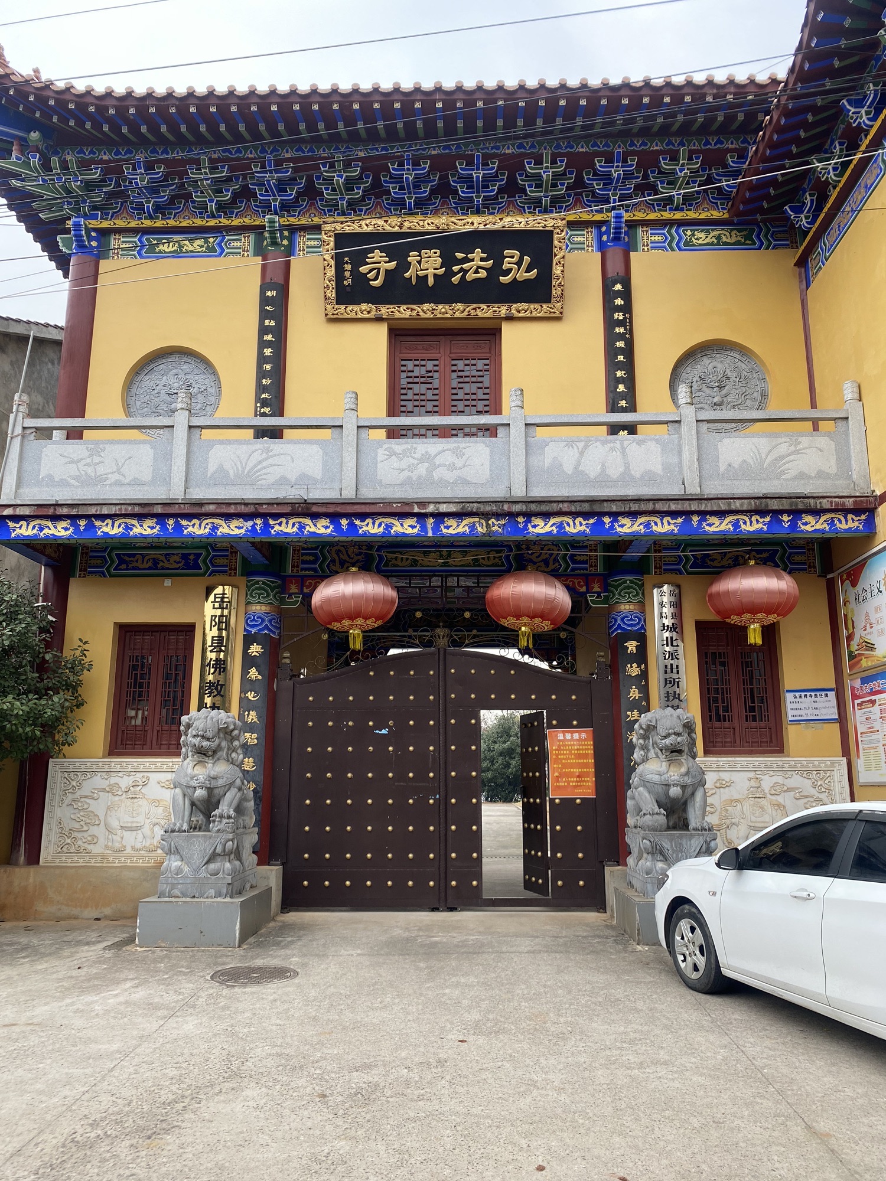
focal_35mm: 26
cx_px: 443
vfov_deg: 67.3
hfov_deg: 53.1
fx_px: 887
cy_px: 590
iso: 32
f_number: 1.8
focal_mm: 4.25
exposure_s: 1/182
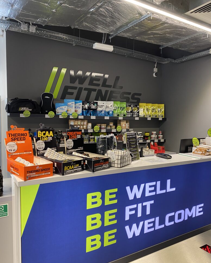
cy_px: 141
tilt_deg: -4.4
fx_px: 218
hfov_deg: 51.5
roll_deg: -0.5
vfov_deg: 62.1
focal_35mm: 28
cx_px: 108
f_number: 1.8
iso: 80
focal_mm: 4.25
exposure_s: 1/50
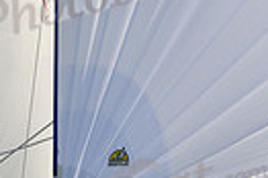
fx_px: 9212
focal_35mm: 1239
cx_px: -125
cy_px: 124
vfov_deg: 1.1
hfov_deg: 1.7
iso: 250
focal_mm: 280
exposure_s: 1/1250
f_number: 7.1
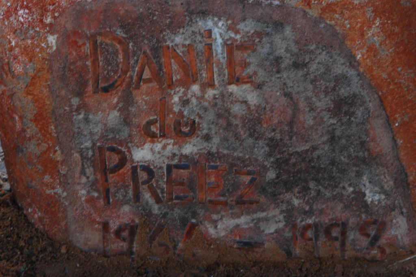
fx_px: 2338
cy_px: 138
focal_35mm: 202
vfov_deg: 6.8
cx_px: 208
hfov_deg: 10.2
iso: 900
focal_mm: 135
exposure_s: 1/30
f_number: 22
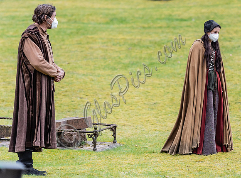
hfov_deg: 8.0
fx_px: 1715
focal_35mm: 248
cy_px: 62
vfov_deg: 5.9
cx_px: 203
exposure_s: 1/3200
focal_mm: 140
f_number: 2.8
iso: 640
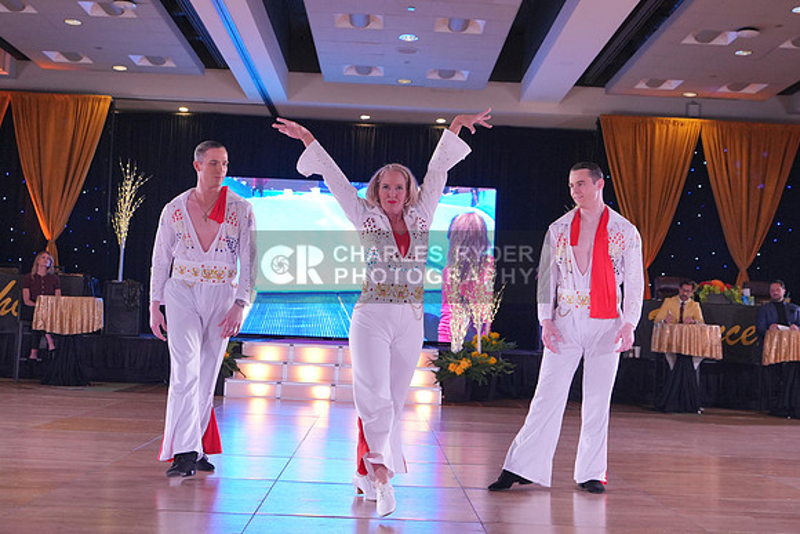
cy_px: 267
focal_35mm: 46
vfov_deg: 29.3
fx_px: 1022
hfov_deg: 42.7
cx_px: 400
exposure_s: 1/400
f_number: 4
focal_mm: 31
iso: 2000
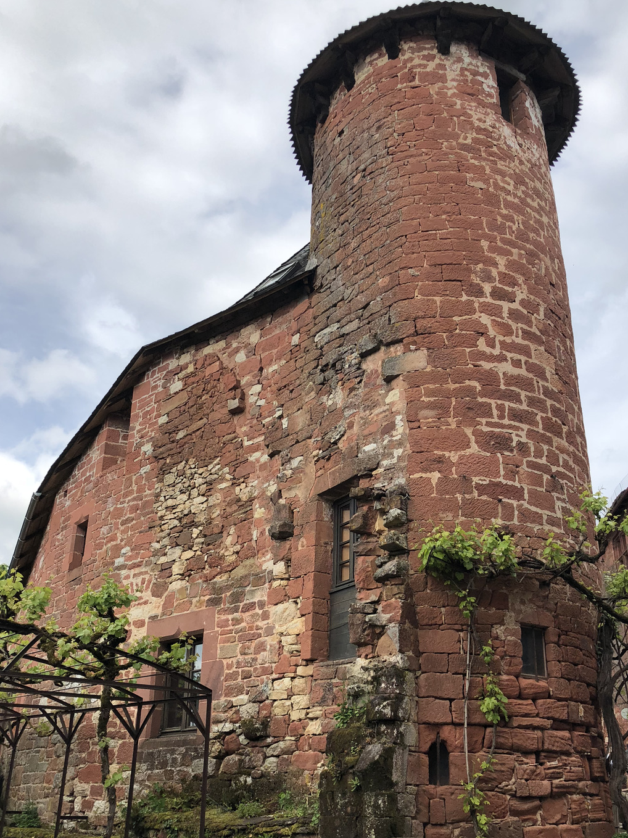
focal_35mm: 33
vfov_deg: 55.2
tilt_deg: +23.0
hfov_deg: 42.9
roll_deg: +0.2
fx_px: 798
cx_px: 353
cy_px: 470
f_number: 1.8
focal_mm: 4
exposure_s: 1/1499
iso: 20
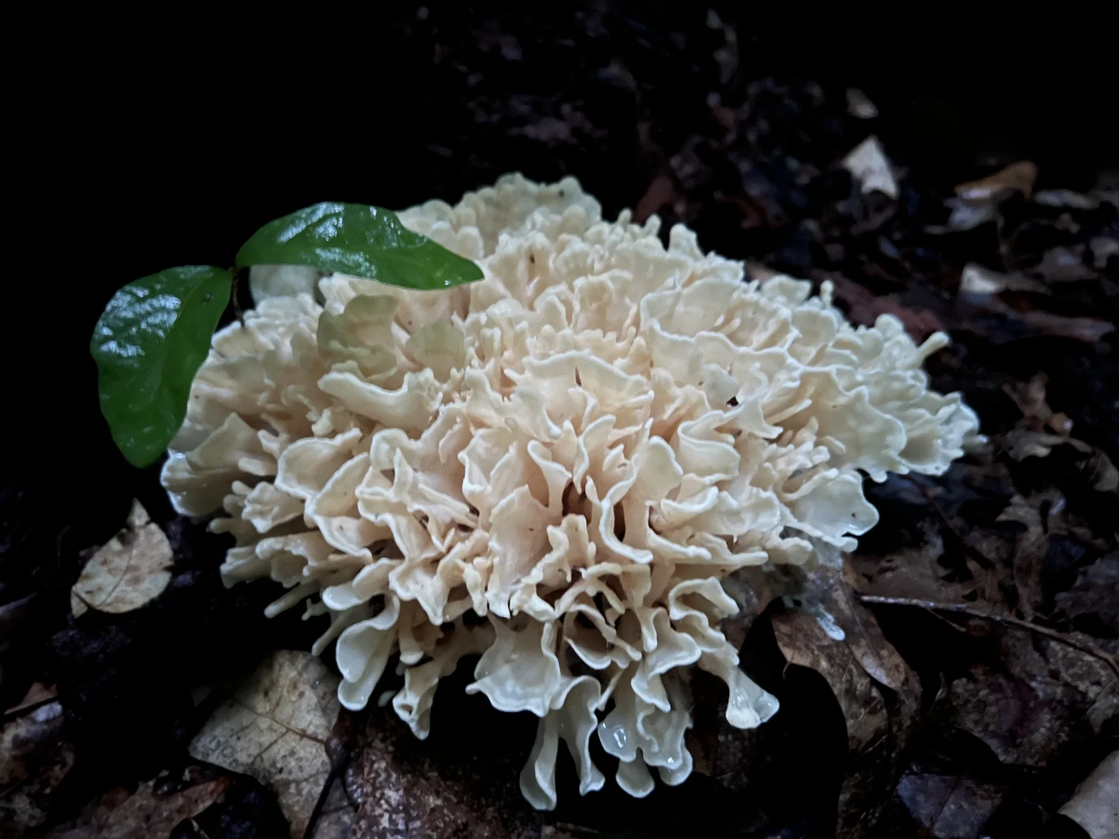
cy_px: 435
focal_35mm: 27
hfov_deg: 65.3
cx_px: 539
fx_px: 873
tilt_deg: -46.4
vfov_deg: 51.3
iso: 640
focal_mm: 5.7
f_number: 1.5
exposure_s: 1/5
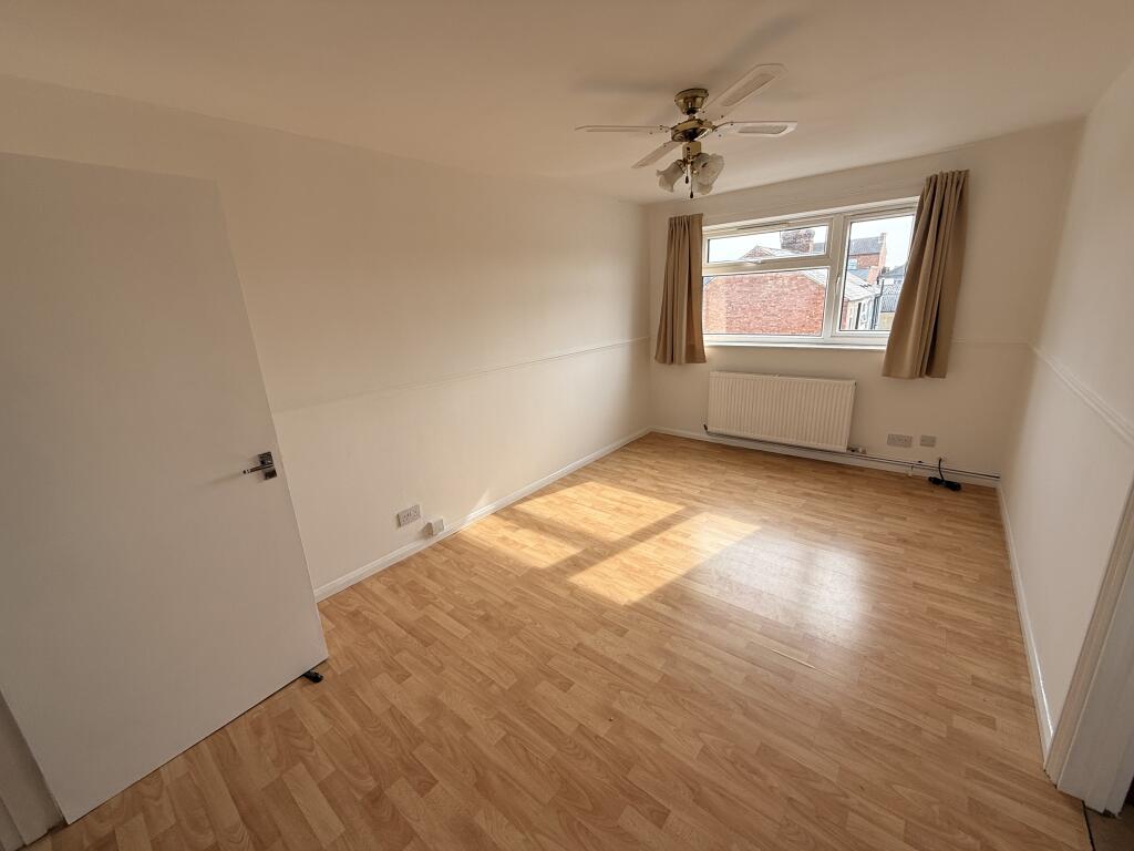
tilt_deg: -16.4
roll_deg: +3.5
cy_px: 426
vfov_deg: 85.7
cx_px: 567
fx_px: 459
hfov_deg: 102.1
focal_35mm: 14
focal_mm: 2.22
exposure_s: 1/351
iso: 64
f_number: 2.2
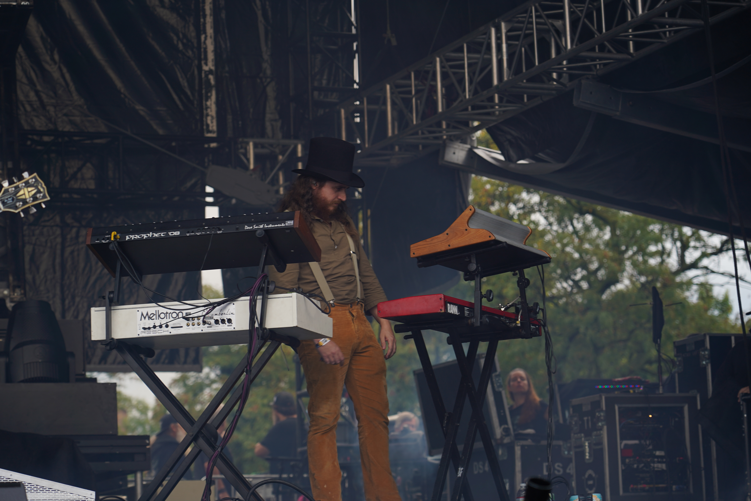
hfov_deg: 19.5
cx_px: 376
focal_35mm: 105
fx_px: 2190
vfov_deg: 13.0
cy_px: 250
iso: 100
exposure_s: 1/200
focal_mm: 105
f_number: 5
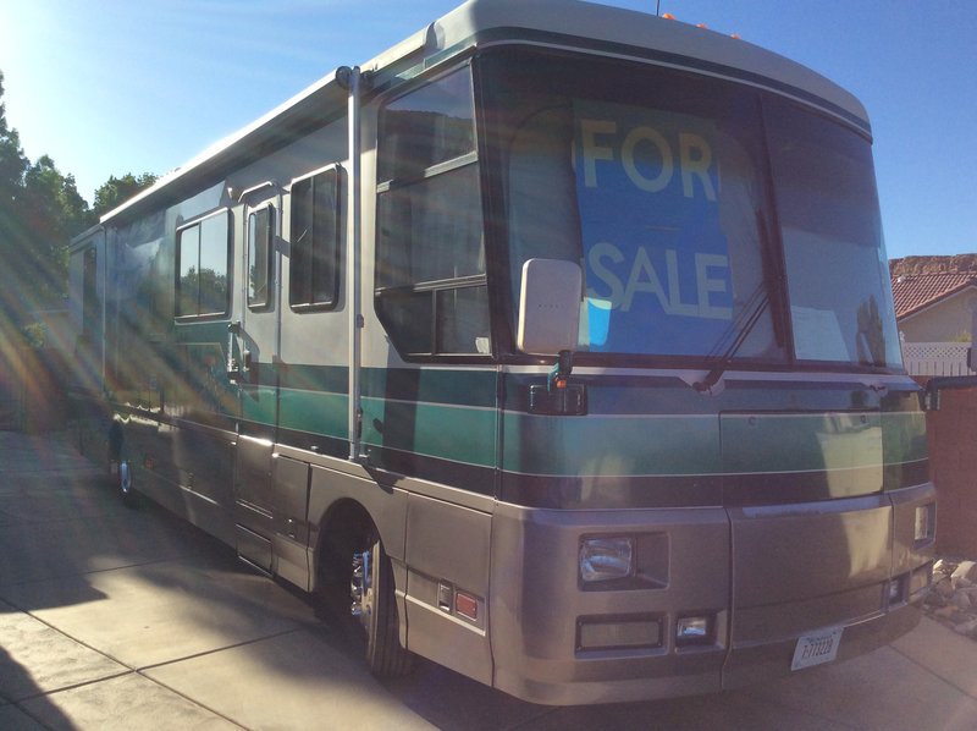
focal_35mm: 32
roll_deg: +1.0
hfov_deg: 56.9
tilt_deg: +0.8
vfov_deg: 44.1
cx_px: 488
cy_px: 366
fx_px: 902
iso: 32
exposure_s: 1/1431
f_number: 2.4
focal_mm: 3.3
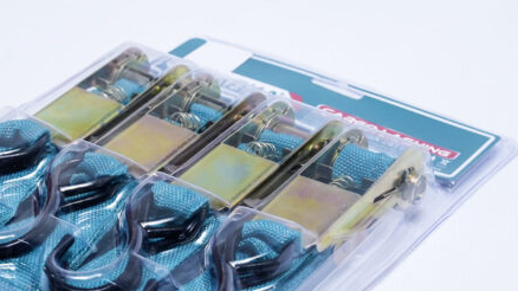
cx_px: 183
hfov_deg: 20.5
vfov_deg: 11.6
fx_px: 1428
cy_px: 206
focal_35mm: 104
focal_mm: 62
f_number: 10
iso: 3200
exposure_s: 1/160
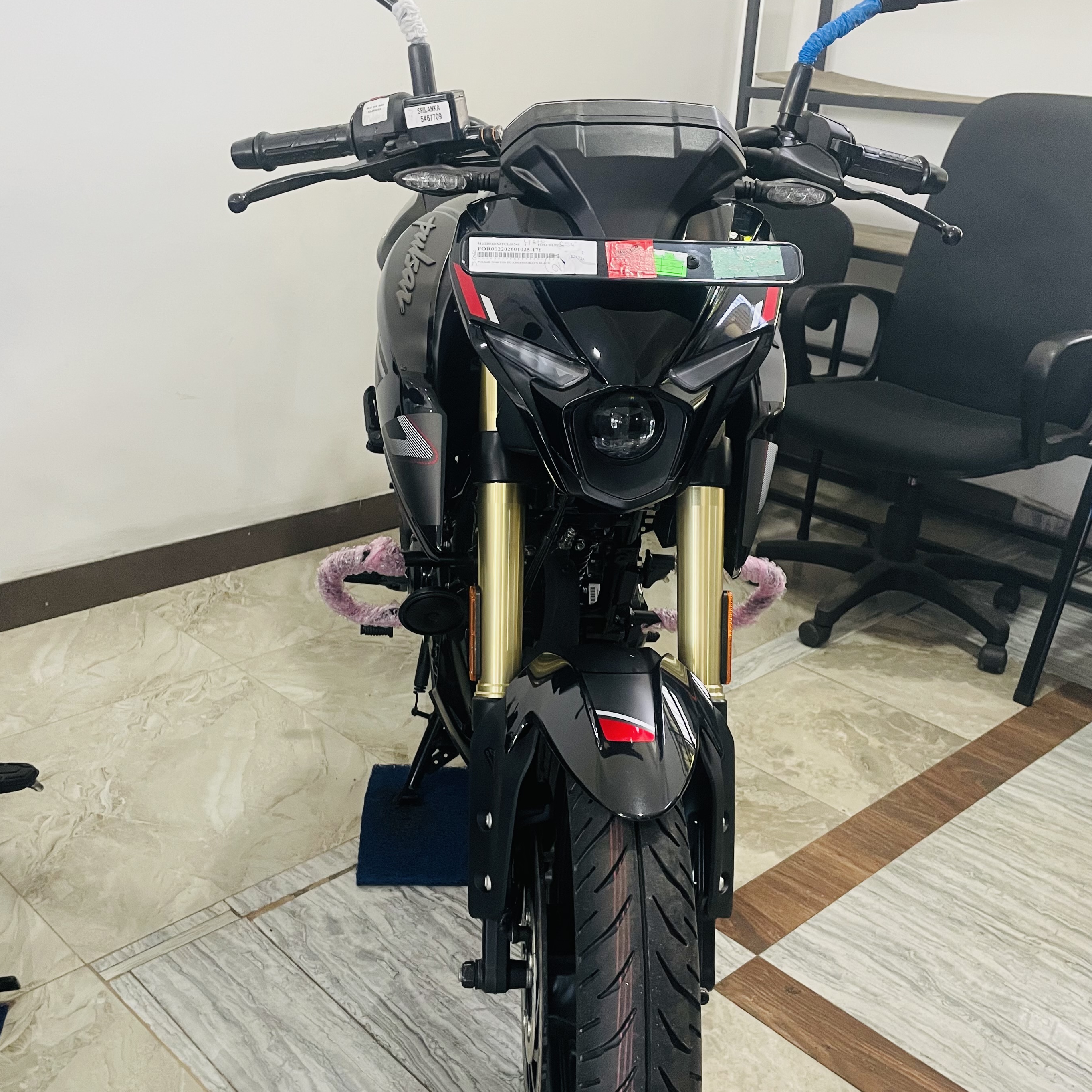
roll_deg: -4.3
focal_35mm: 34
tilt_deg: -22.2
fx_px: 1213
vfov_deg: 48.4
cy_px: 579
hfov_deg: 48.4
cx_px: 521
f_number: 1.6
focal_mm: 4.2
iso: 200
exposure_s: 1/50
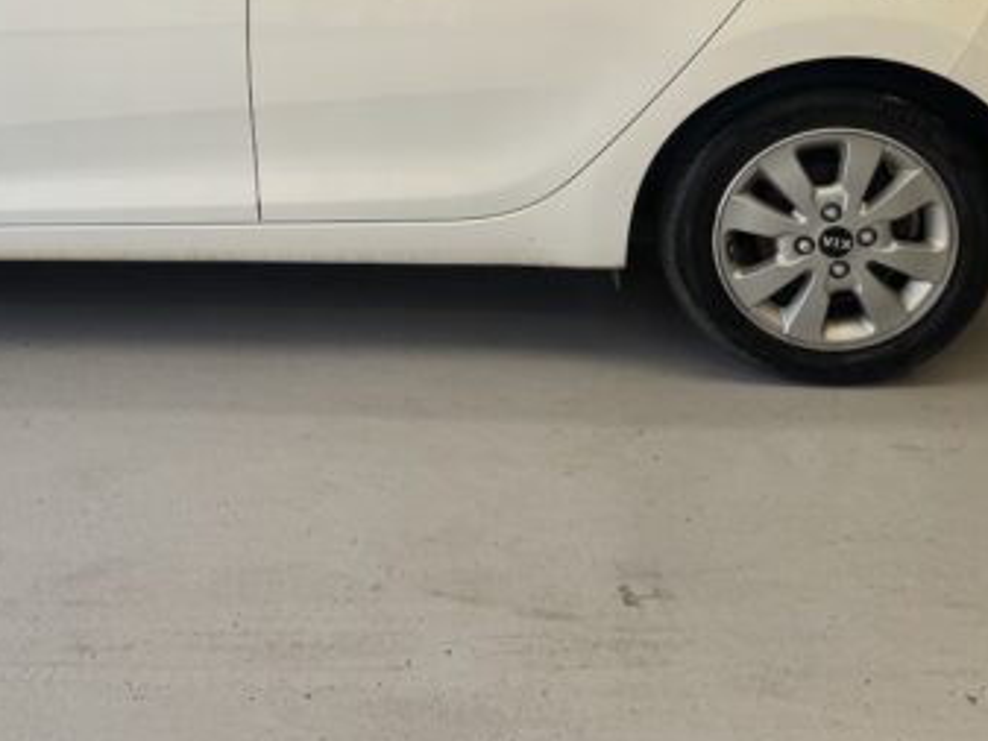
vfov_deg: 24.3
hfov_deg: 32.9
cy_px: -32
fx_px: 1627
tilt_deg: -12.8
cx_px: 217
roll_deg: +1.8
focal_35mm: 57
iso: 80
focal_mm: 6.76
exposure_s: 1/460
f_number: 1.78
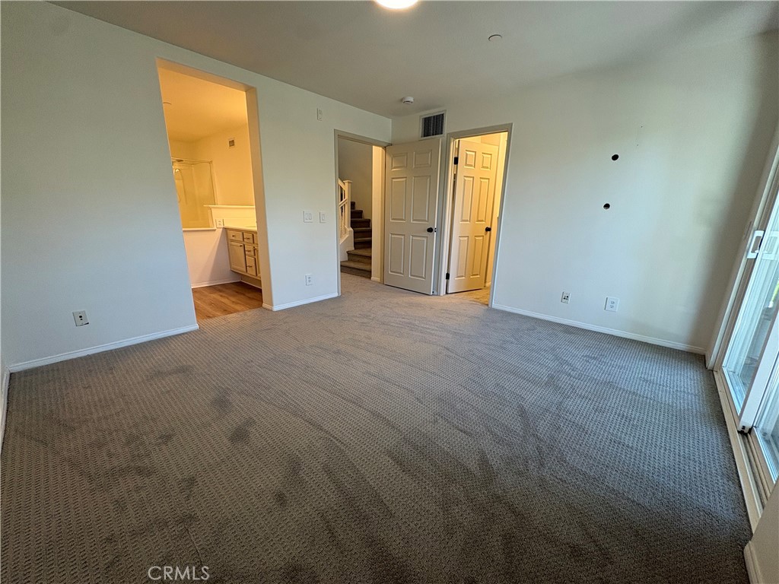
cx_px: 390
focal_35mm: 14
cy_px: 292
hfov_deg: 102.1
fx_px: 315
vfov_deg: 85.7
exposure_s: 1/60
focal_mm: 2.22
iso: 125
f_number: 2.2
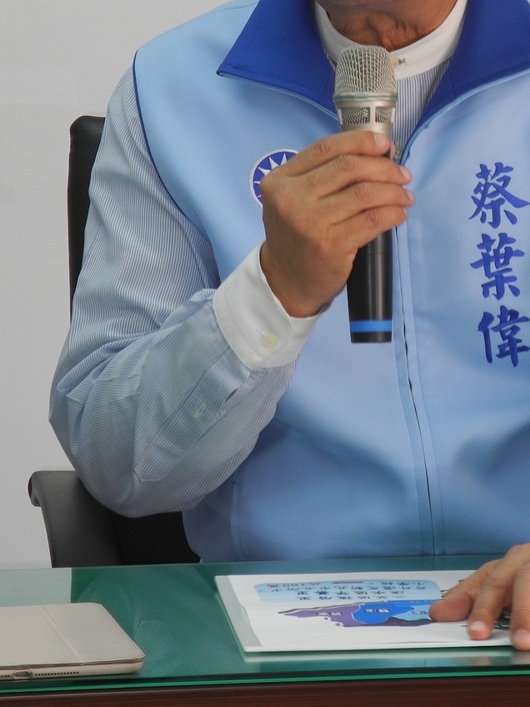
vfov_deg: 6.5
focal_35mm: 306
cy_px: 162
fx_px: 6247
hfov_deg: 4.9
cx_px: 442
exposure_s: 1/30
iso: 125
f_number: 5.6
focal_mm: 37
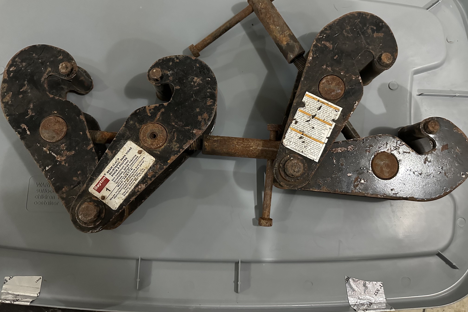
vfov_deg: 51.2
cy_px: 142
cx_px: 234
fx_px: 325
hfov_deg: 71.5
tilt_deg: -81.1
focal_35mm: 25
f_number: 1.78
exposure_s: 1/40
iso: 1000
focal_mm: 6.86
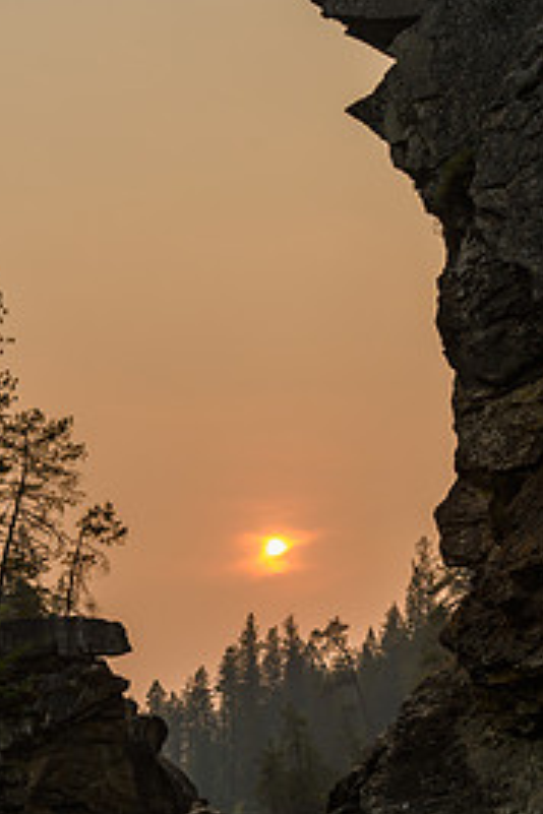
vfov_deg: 31.1
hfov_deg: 20.9
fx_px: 1448
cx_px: 92
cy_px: 555
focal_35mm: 64
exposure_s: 1/1250
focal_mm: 38
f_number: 8
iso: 720
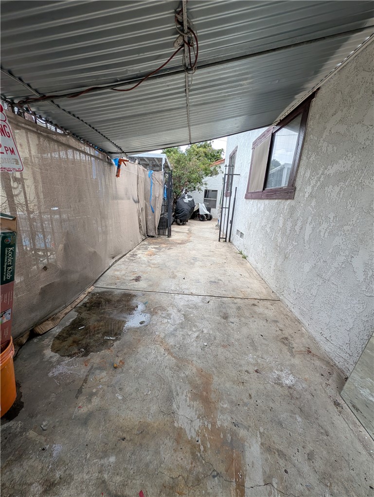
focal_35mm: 12
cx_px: 187
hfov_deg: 94.7
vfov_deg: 110.4
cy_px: 248
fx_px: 172
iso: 53
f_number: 1.7
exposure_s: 1/1171
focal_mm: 2.02
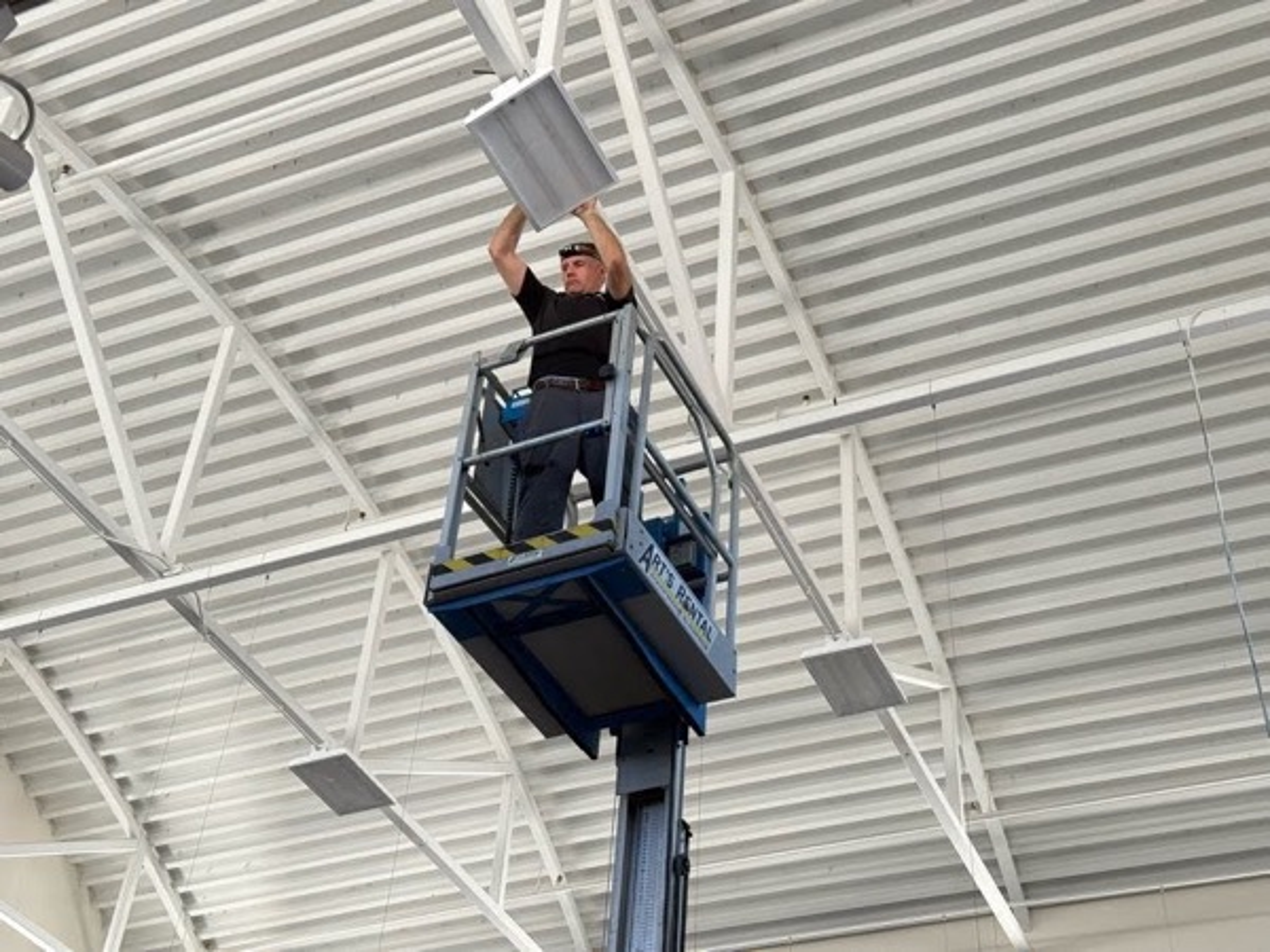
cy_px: 476
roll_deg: -4.2
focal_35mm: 48
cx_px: 635
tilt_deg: +41.9
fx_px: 1761
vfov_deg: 30.3
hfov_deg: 39.7
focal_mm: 6.76
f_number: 1.78
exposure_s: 1/319
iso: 64
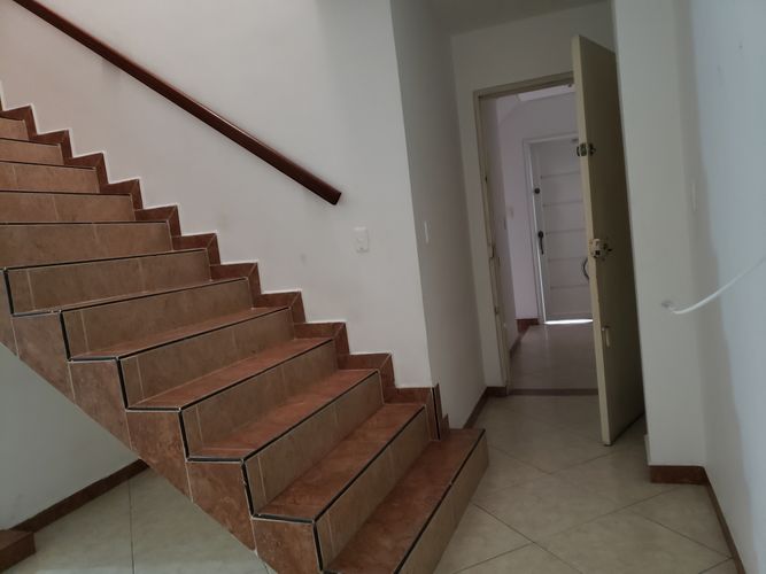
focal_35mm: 26
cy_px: 287
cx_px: 383
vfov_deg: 53.0
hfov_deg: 67.3
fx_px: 575
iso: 250
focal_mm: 4.3
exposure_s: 1/10
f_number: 1.5
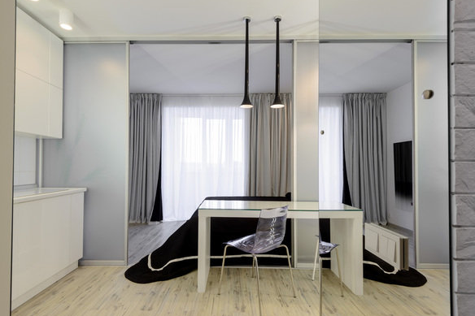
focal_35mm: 17
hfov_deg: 93.2
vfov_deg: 70.4
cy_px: 163
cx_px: 226
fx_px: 224
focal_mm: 16
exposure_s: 1/4
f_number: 11
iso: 100
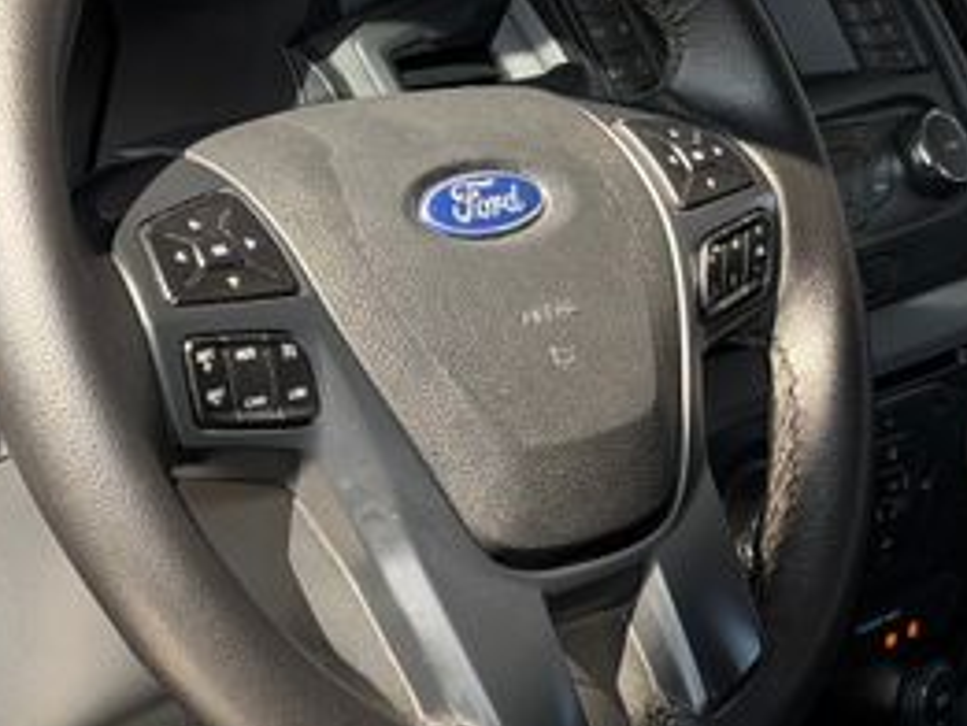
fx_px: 3941
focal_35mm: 141
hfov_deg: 14.0
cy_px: 311
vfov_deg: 10.5
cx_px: 600
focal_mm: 6.76
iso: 64
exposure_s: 1/390
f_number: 1.78
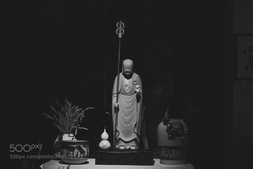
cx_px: 126
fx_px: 492
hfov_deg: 28.8
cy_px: 84
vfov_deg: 19.5
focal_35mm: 70
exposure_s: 1/500
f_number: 5.6
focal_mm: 70
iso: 2000
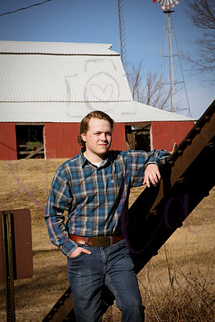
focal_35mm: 132
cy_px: 164
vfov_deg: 15.5
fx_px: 1181
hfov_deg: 10.4
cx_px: 105
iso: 800
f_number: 18
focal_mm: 120
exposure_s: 1/800
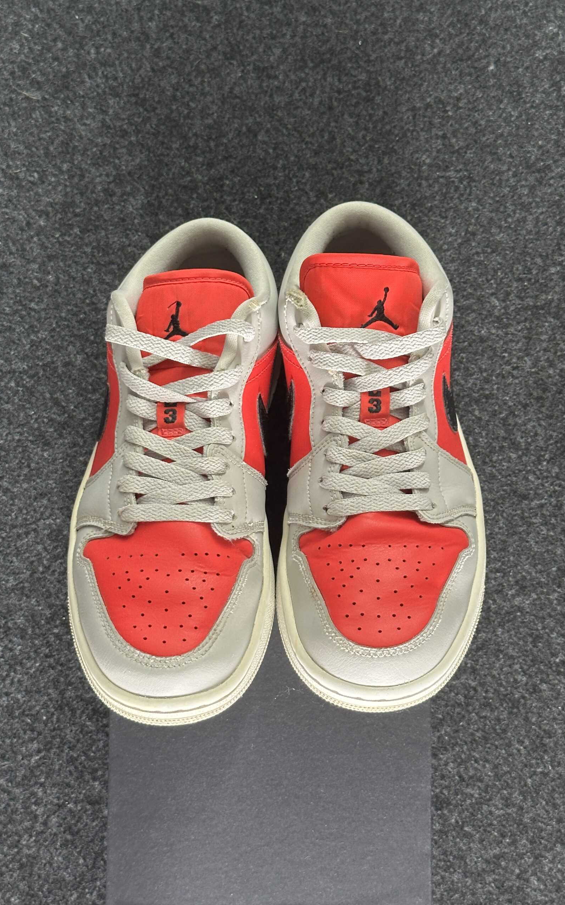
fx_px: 1257
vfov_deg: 39.6
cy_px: 453
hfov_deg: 25.3
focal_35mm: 51
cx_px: 269
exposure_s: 1/50
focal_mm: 6.86
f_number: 1.78
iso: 250
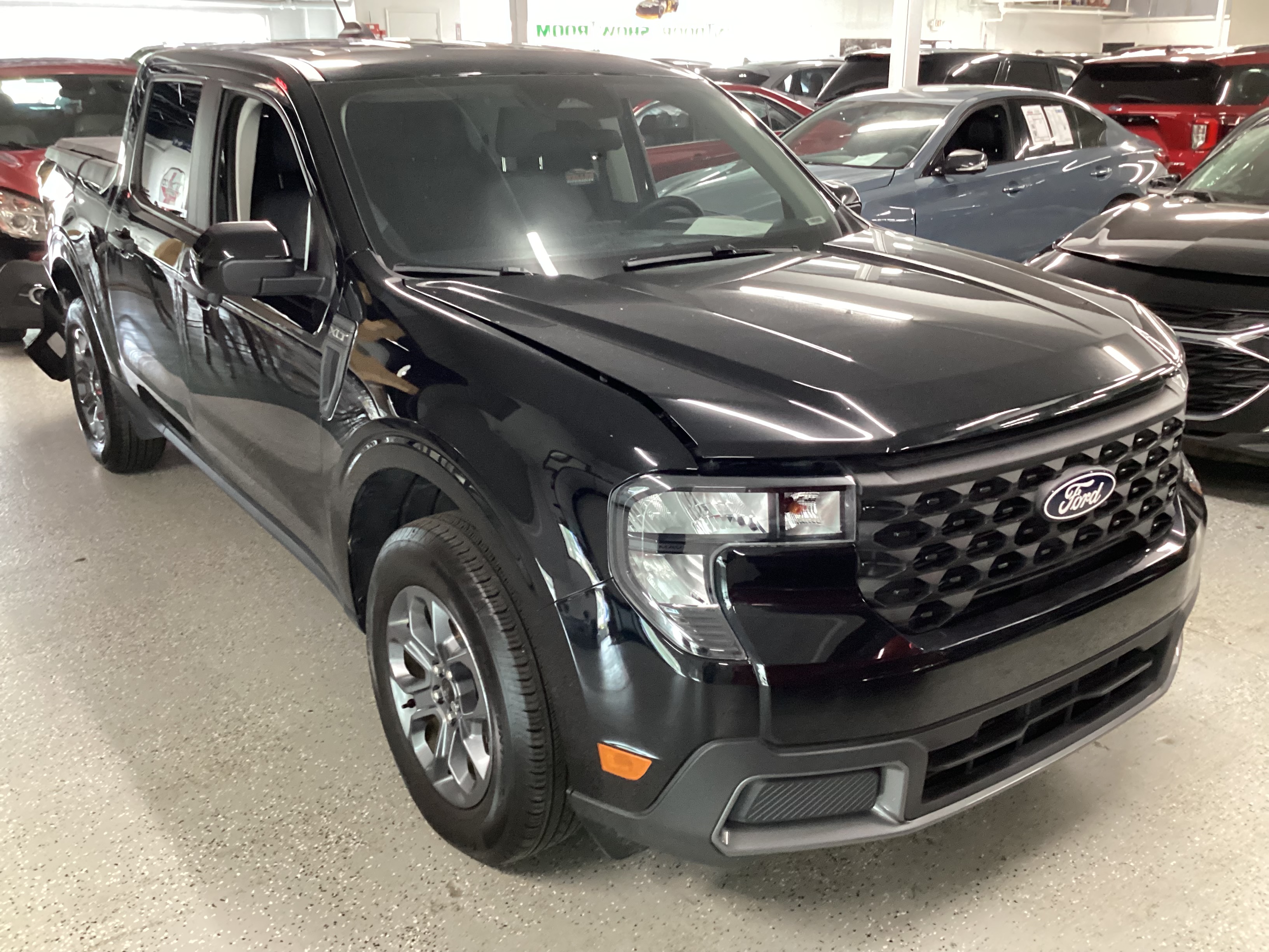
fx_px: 1136
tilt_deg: -20.2
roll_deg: +0.8
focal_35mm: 31
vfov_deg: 45.4
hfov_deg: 58.4
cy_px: 476
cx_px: 634
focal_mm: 3.3
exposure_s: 1/33
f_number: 2.4
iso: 400
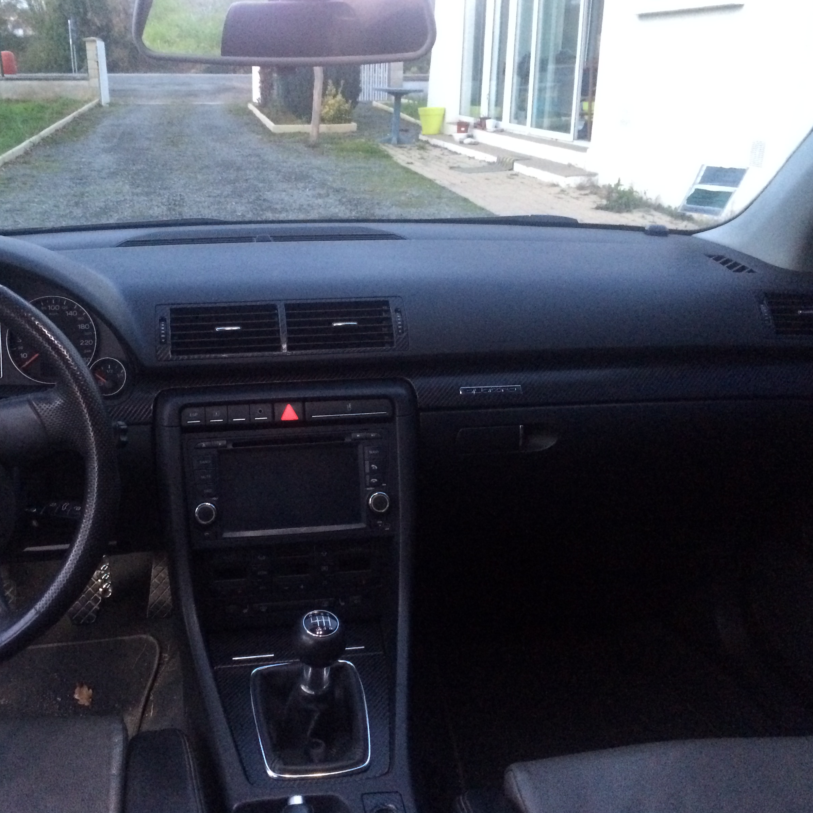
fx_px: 930
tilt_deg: -20.3
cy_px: 408
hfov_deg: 46.9
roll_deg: -0.1
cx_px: 322
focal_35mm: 35
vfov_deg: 47.2
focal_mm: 4.15
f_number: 2.2
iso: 320
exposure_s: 1/25
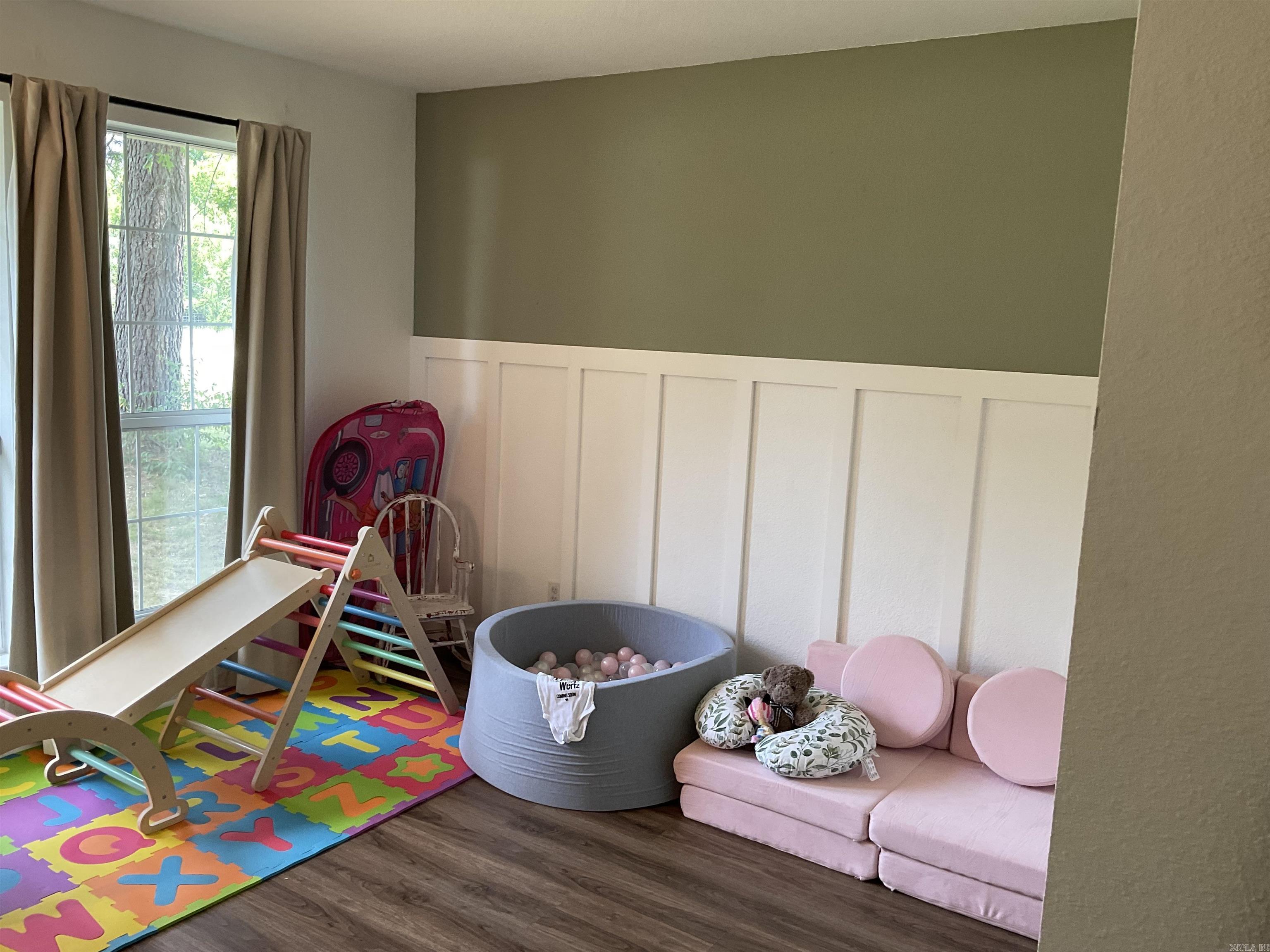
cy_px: 476
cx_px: 635
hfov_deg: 61.7
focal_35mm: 29
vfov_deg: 48.2
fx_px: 1064
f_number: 1.8
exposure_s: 1/60
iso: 50
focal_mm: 3
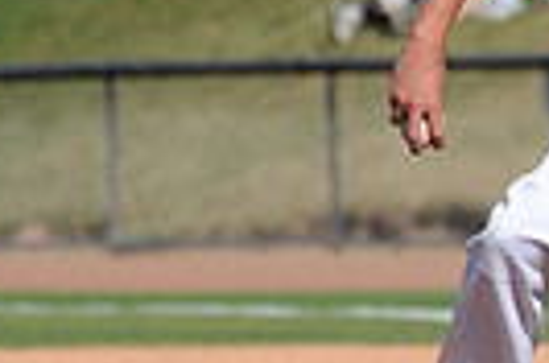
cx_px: 805
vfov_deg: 1.2
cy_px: -62
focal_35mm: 1174
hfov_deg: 1.8
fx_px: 17861
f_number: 5
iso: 800
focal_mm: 180
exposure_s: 1/8000
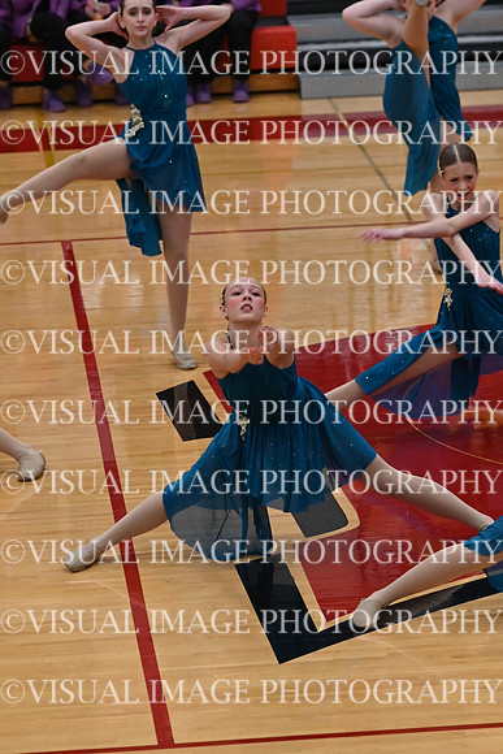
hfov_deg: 6.8
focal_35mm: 202
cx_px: 252
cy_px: 377
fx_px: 4231
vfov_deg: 10.2
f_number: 4
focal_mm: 135
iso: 5000
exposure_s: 1/400
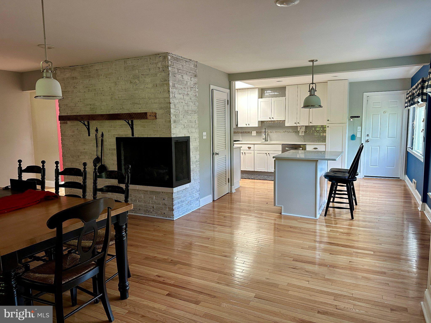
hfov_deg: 71.6
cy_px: 162
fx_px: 299
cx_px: 216
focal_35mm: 24
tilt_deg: -6.5
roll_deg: +0.7
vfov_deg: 56.8
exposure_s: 1/92
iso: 250
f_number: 1.78
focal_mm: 6.86
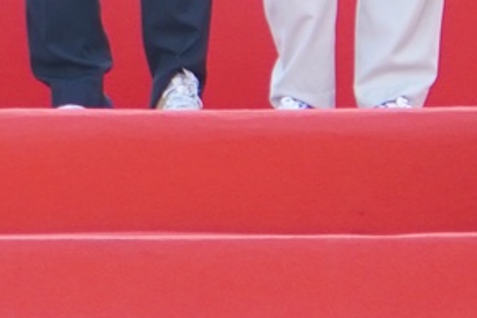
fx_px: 6706
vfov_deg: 2.7
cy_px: -757
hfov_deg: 4.1
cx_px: 102
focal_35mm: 506
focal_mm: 49
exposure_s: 1/200
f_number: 4
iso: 250
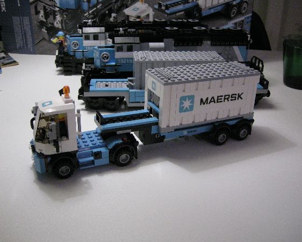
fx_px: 340
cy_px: 121
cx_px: 152
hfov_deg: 47.9
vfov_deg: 39.2
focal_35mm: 38
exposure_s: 1/17.3
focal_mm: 7.5
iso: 400
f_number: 2.7
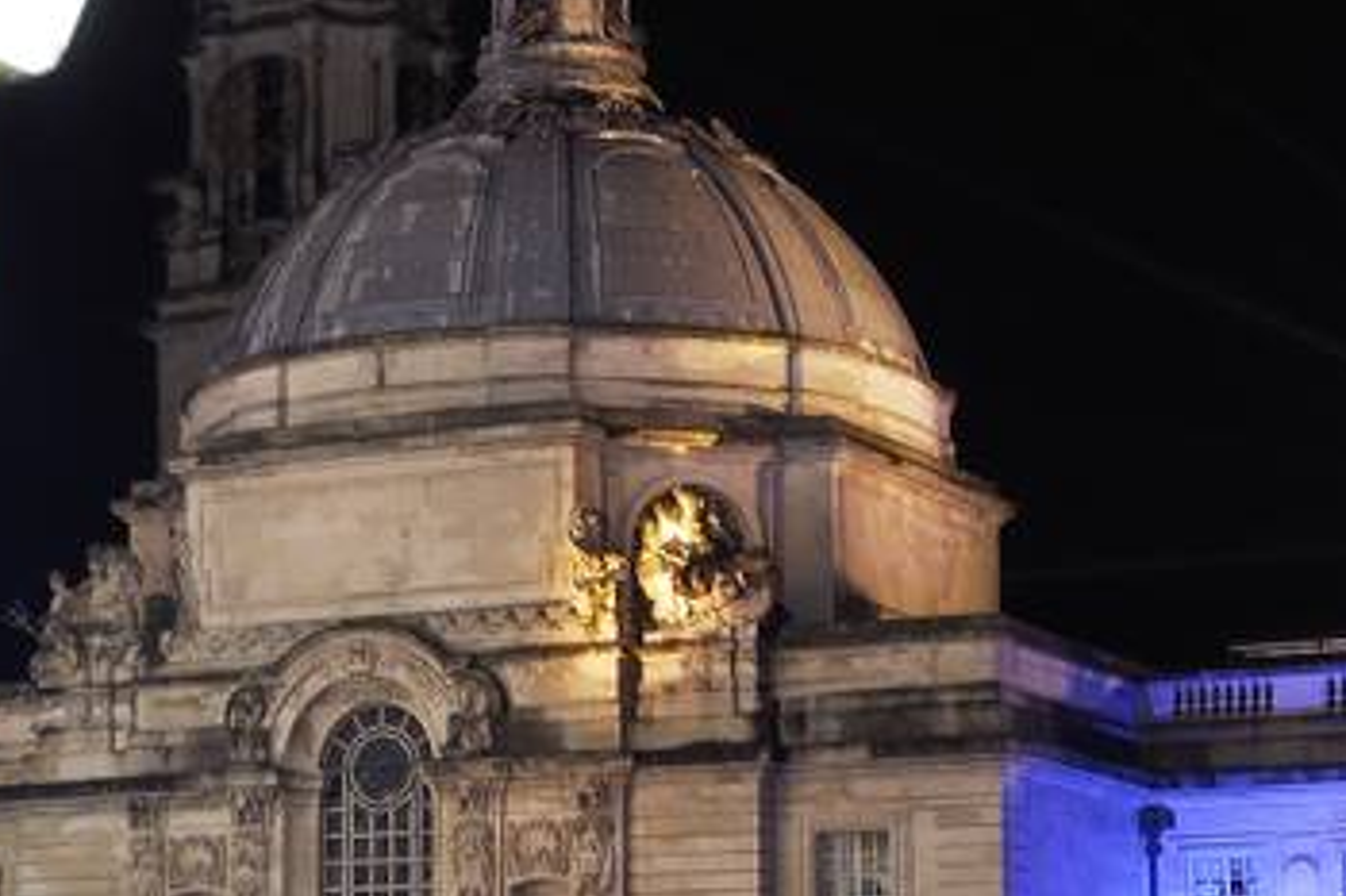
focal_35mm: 114
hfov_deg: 17.7
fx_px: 4260
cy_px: 494
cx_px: 138
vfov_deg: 12.0
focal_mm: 26
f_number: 11
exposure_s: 1.3
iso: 200
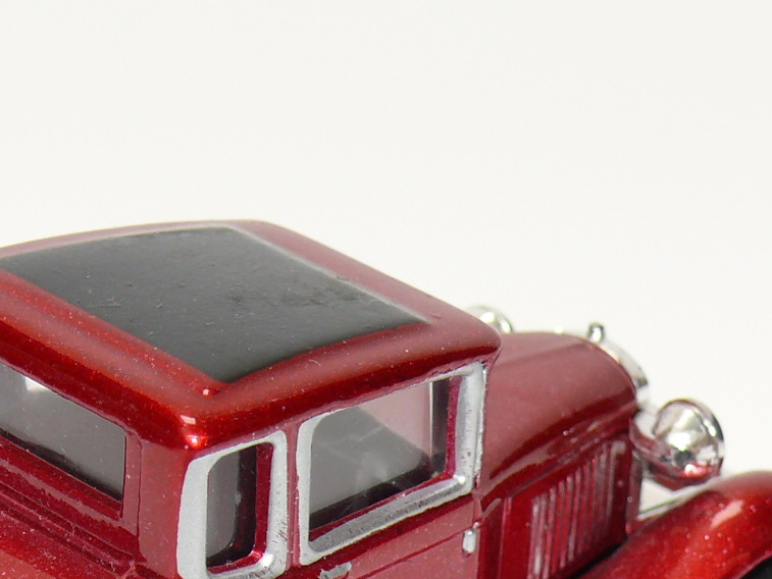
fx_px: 4193
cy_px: 565
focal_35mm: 188
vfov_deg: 7.9
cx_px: 259
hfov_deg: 10.5
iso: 100
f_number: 4
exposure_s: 1/30
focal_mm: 12.5
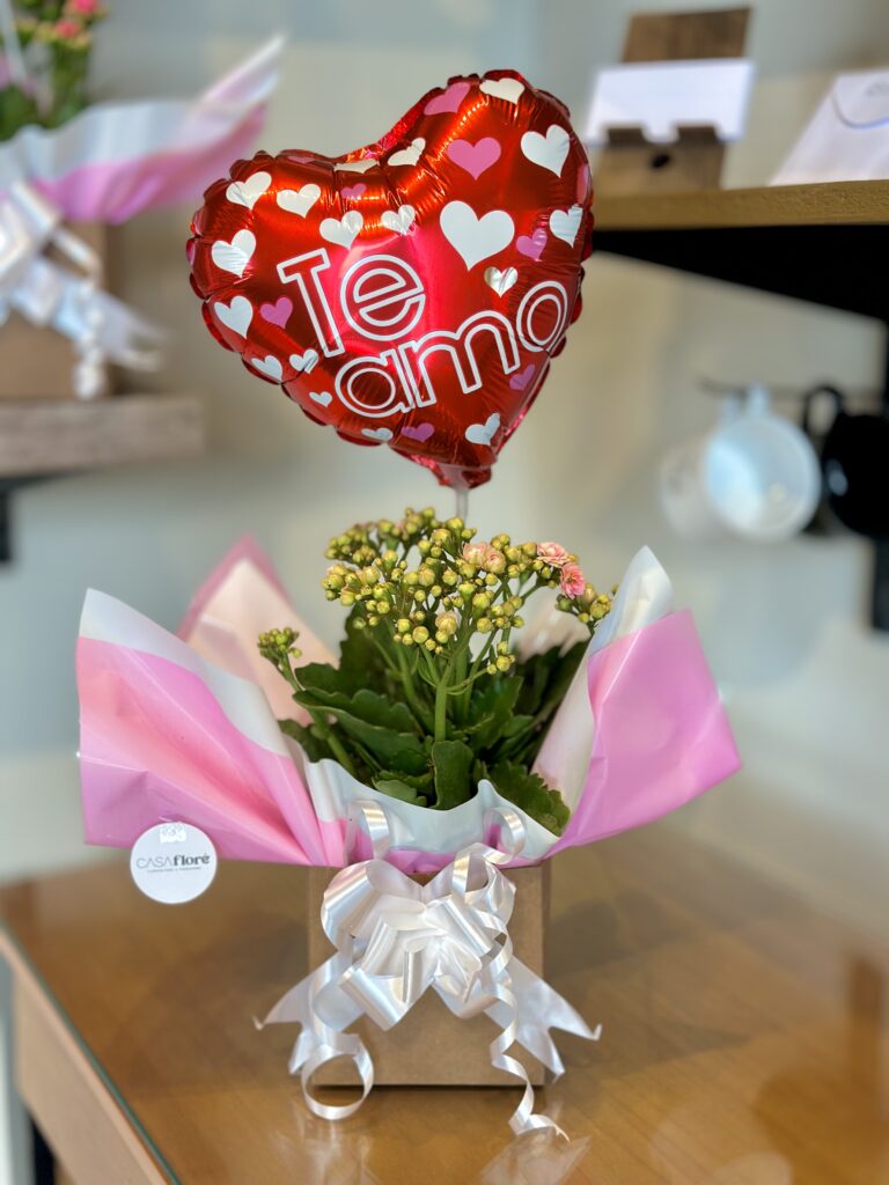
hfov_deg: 30.3
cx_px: 444
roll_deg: -1.4
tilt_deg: -11.7
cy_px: 592
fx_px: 1644
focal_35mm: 48
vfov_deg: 39.7
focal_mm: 6.86
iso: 80
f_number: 1.78
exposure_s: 1/120
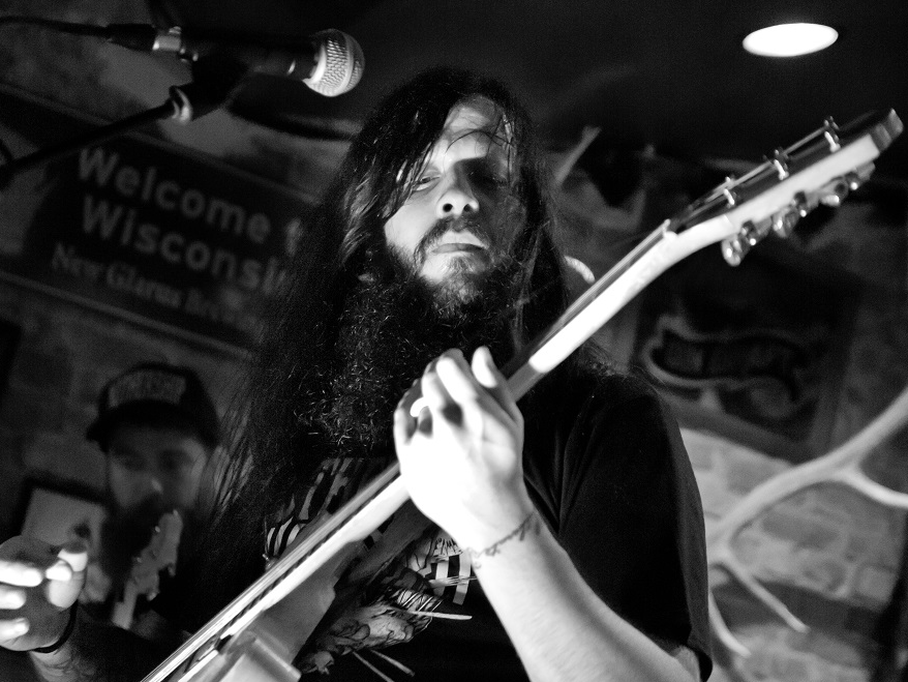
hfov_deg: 23.8
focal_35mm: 82
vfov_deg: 18.0
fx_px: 2152
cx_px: 453
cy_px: 343
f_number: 2.8
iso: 6400
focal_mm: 50
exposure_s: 1/125
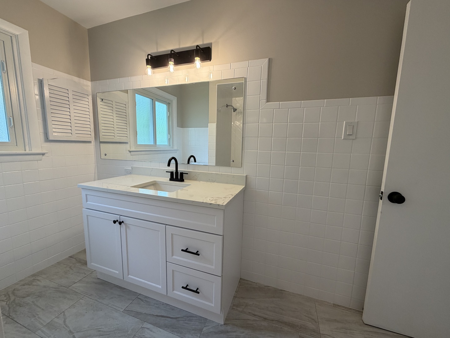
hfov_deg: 102.1
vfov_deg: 85.7
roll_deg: -1.4
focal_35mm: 14
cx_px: 225
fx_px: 182
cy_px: 169
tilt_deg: -7.6
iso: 125
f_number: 2.2
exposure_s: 1/120
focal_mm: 2.22
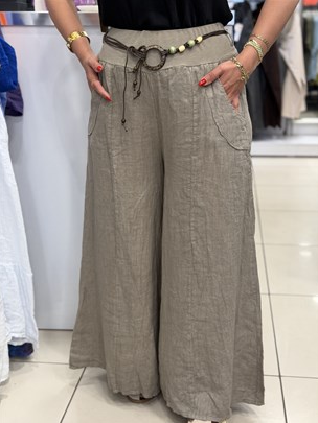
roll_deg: -0.2
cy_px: 215
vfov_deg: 38.9
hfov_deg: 29.7
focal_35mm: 49
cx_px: 160
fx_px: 600
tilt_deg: -16.4
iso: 100
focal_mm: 6.76
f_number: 1.78
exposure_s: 1/100
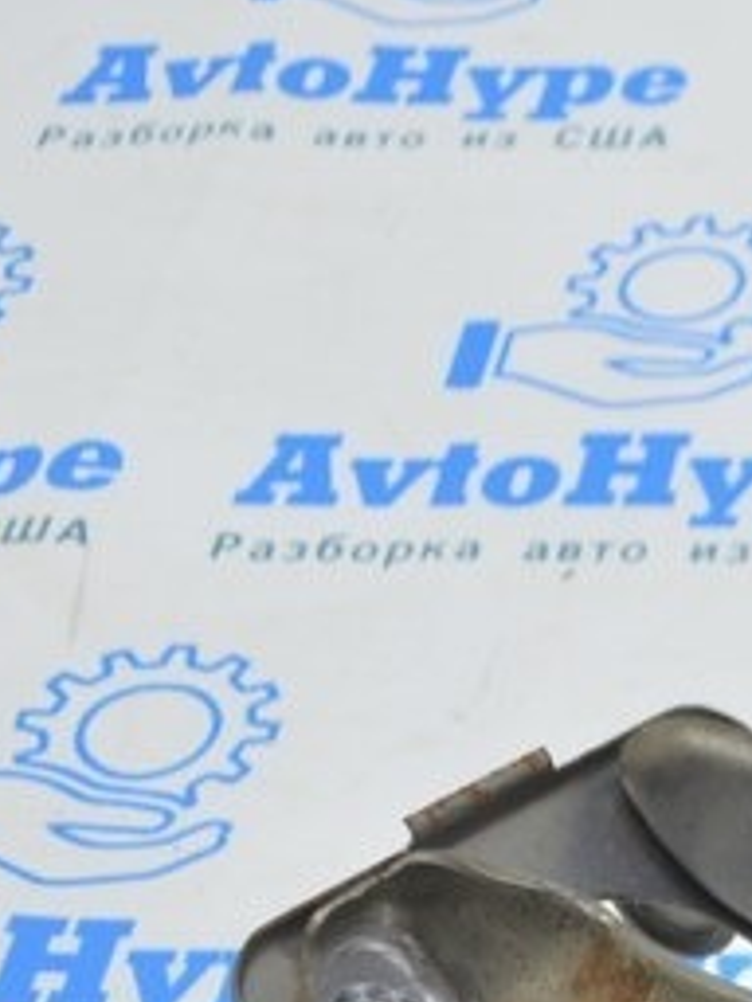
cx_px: 1645
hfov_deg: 10.4
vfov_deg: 14.9
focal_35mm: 127
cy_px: 1258
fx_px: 3679
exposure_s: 1/20
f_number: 5.6
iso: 400
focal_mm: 22
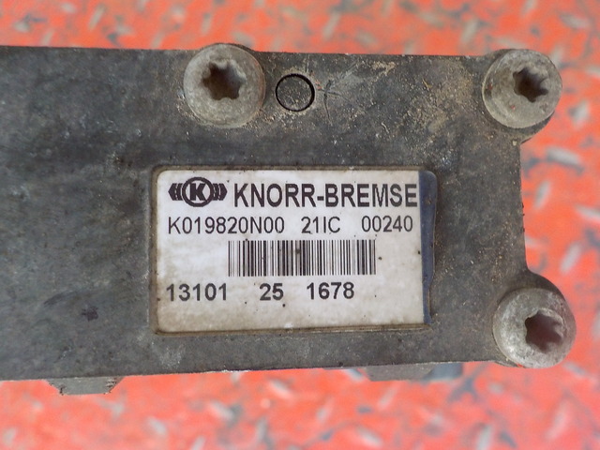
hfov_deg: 60.0
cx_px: 300
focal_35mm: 30
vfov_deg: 46.8
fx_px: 520
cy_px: 225
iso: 280
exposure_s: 1/30
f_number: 3.3
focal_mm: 4.1
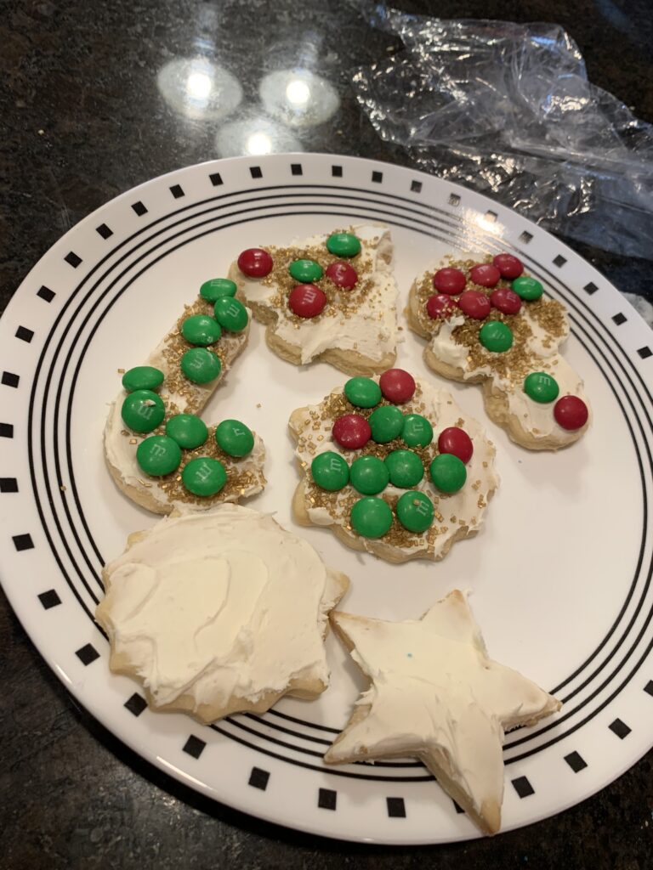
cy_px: 435
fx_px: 654
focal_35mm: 26
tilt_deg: -56.4
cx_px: 326
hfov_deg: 53.1
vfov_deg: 67.3
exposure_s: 1/60
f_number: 1.8
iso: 100
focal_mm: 4.25
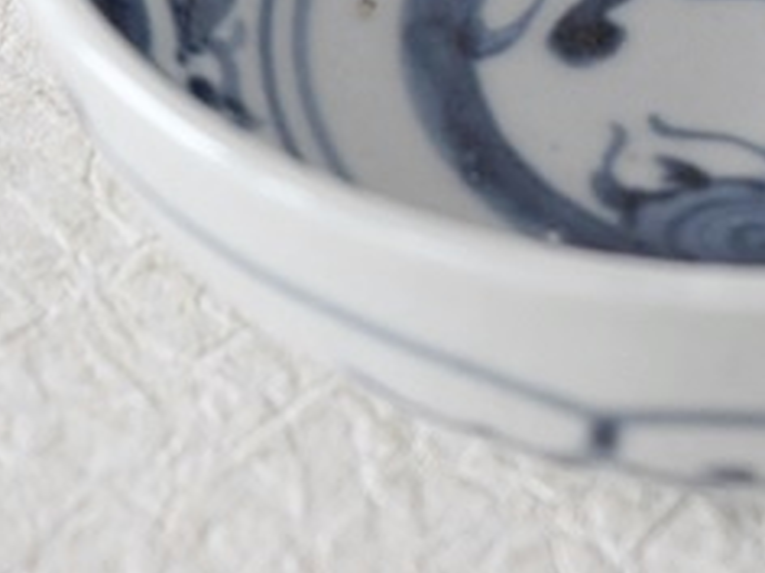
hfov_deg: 7.3
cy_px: -131
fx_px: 5937
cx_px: 908
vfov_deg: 5.5
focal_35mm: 269
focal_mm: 55
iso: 800
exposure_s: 1/40
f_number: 5.6
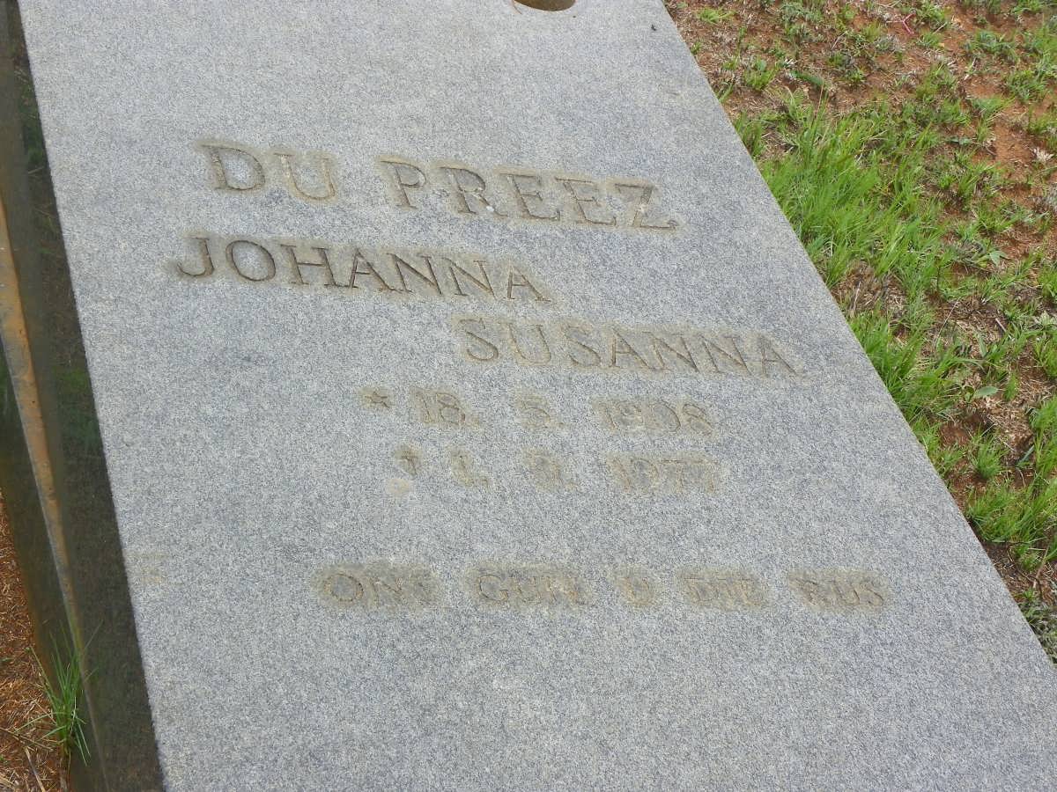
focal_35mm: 68
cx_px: 528
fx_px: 2076
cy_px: 396
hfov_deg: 28.6
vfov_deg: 21.6
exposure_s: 1/160
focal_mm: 12.1
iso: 64
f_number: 4.5
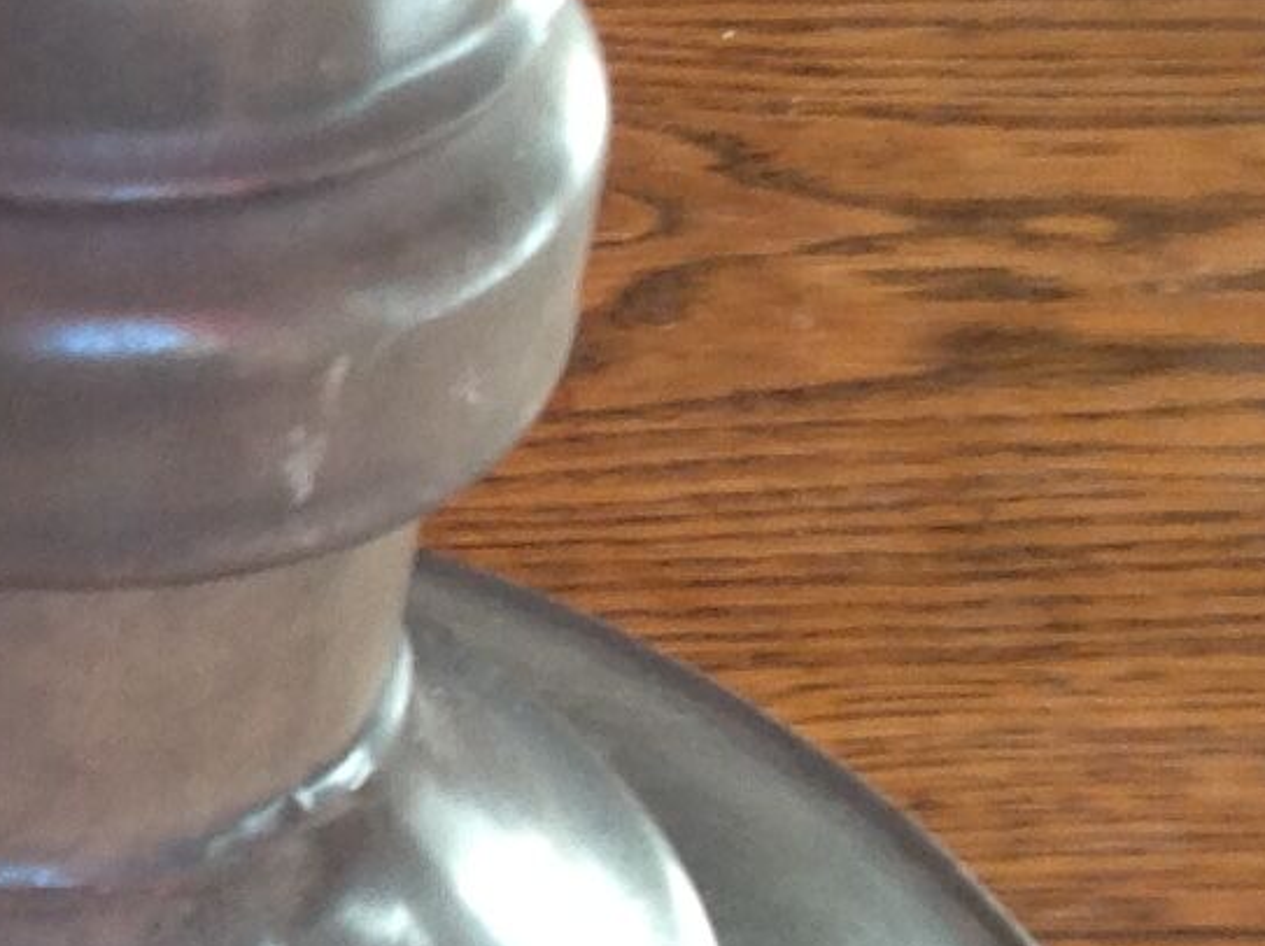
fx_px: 6096
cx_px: -1295
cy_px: 867
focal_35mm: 167
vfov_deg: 8.8
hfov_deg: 10.8
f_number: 2.4
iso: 64
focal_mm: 4.28
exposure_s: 1/40
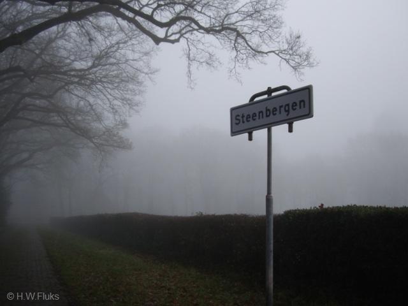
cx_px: 204
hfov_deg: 49.0
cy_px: 153
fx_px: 448
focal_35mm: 38
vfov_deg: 37.7
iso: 64
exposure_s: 1/320
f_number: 2.8
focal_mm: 7.9
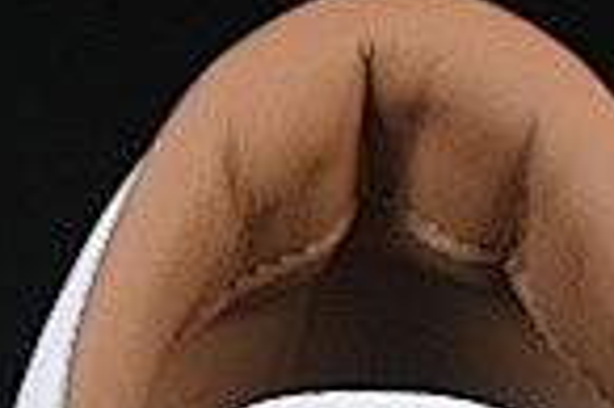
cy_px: 1396
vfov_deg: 2.4
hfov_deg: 3.7
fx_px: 9455
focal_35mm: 555
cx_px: -101
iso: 160
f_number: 8
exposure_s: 1/100
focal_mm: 50
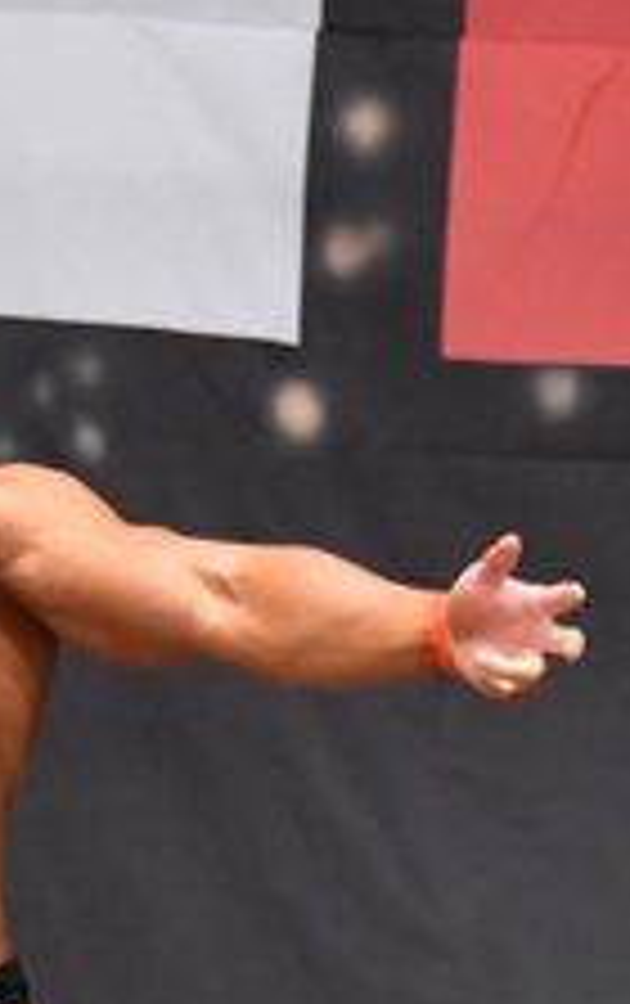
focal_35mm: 795
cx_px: -38
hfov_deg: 1.7
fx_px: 21770
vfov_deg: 2.6
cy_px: 1036
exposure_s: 1/400
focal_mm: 150
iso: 6400
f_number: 5.6
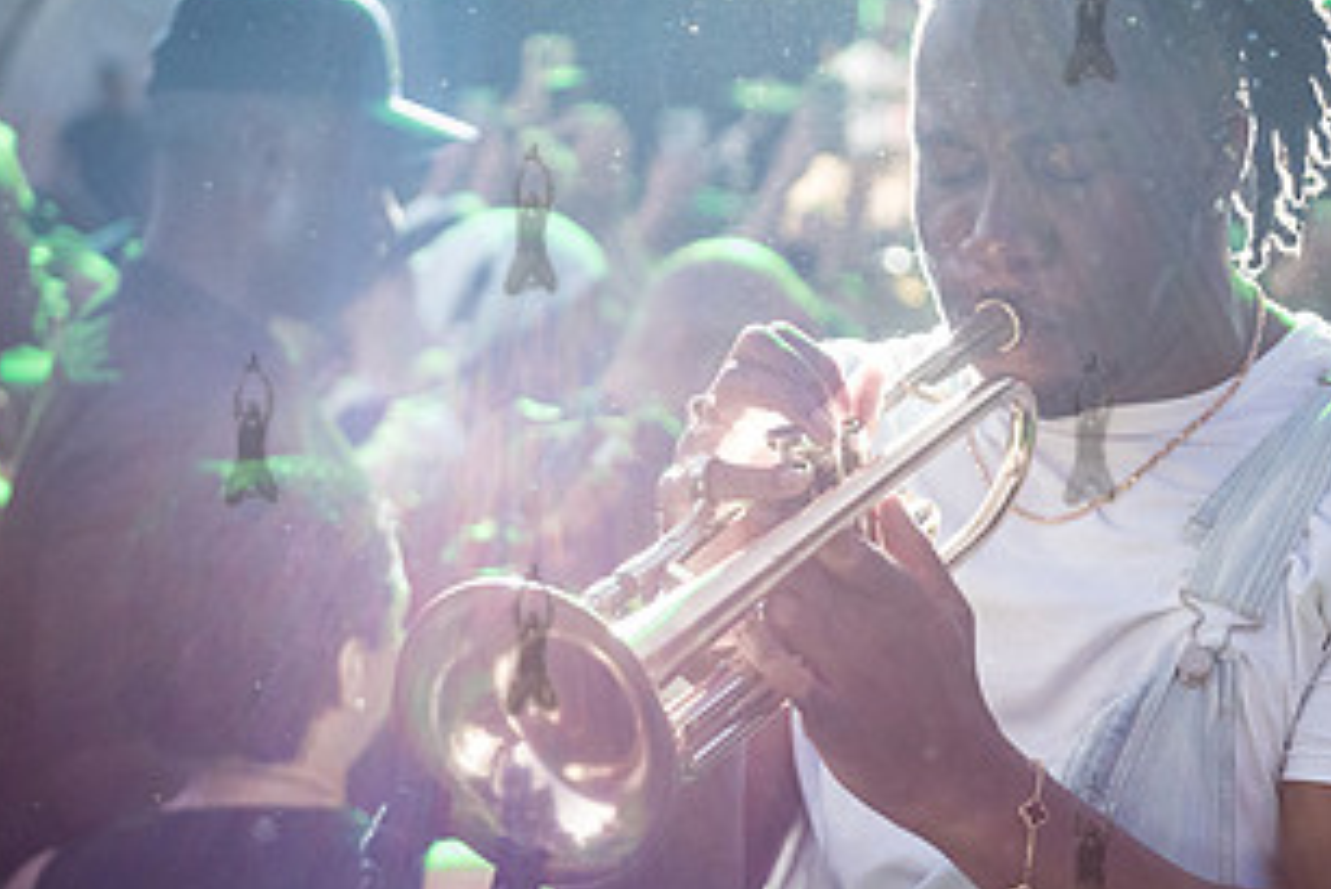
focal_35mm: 117
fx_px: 4328
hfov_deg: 17.3
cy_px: 427
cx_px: 1088
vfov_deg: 11.7
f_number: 3.5
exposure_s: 1/250
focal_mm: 62
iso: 4000
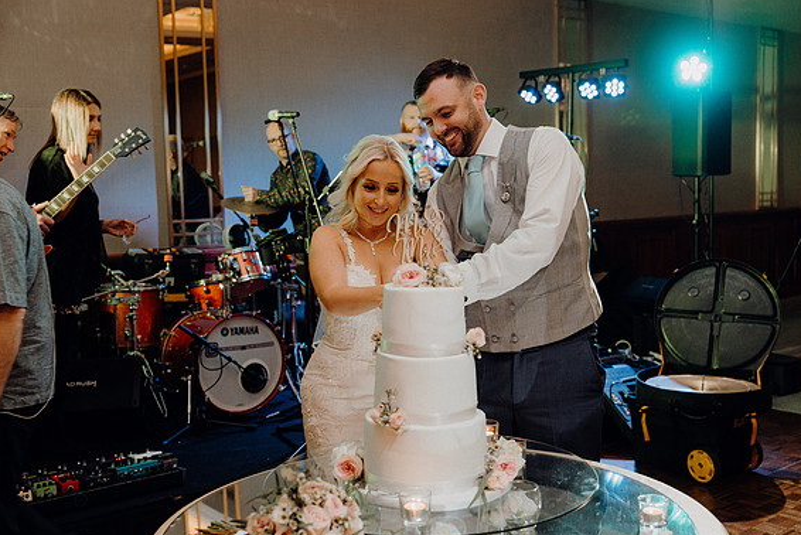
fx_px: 913
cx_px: 408
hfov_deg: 47.4
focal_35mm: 41
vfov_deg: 32.7
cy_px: 271
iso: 2500
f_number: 3.5
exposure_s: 1/160
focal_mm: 40
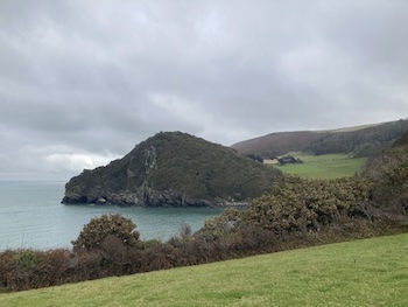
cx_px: 204
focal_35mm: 28
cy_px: 154
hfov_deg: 63.4
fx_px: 330
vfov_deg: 49.8
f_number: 1.8
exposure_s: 1/800
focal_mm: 3.99
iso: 20
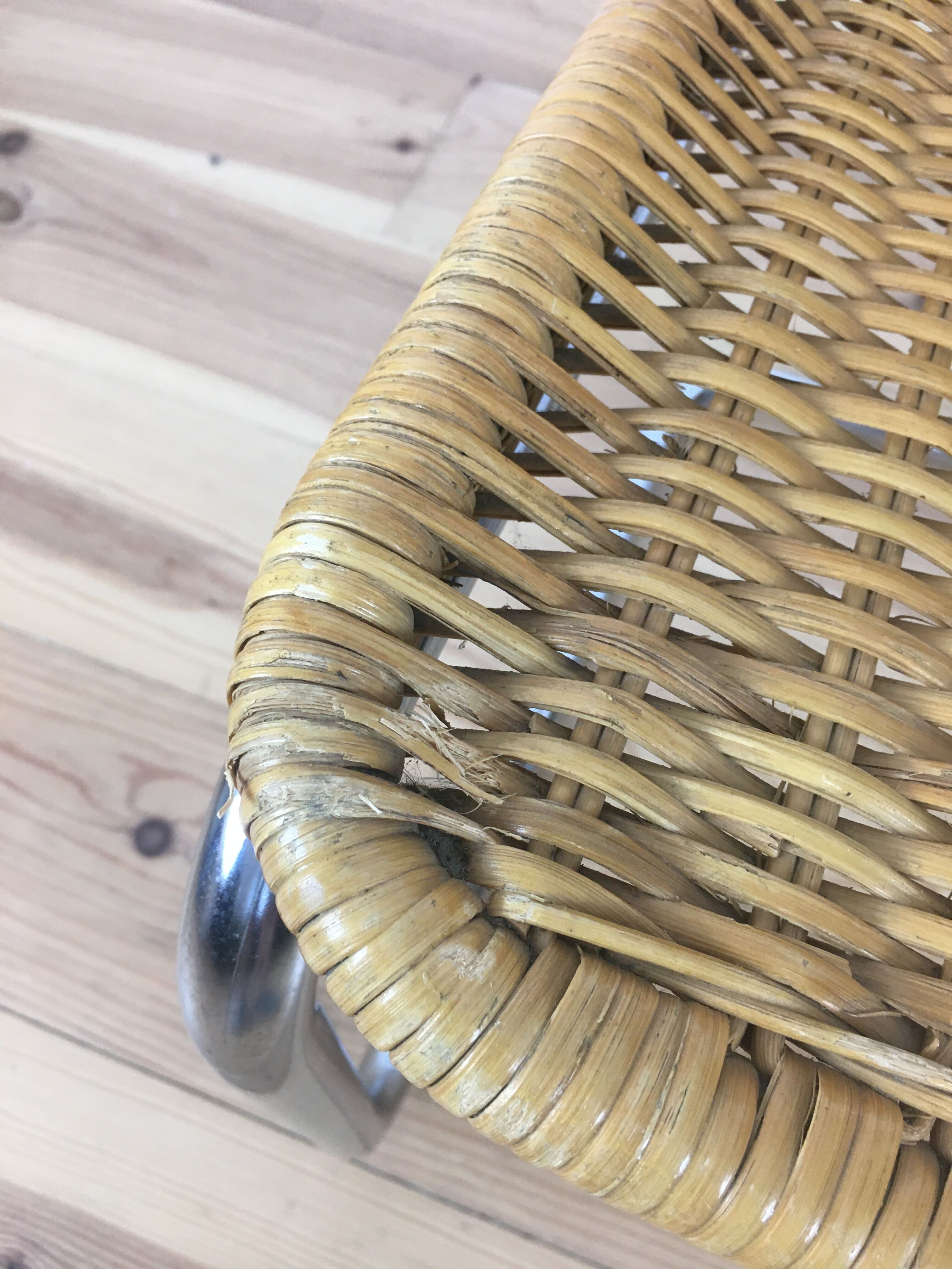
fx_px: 1063
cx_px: 476
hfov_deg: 48.2
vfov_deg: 61.7
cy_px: 634
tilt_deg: -63.2
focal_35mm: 29
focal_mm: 4.15
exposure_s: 1/33
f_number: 2.2
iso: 50
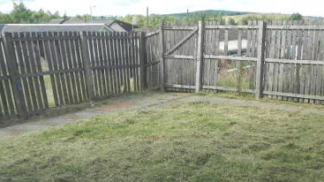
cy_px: 151
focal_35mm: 45
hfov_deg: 45.0
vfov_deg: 25.9
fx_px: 386
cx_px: 210
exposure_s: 1/178
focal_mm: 4.6
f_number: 5
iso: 160
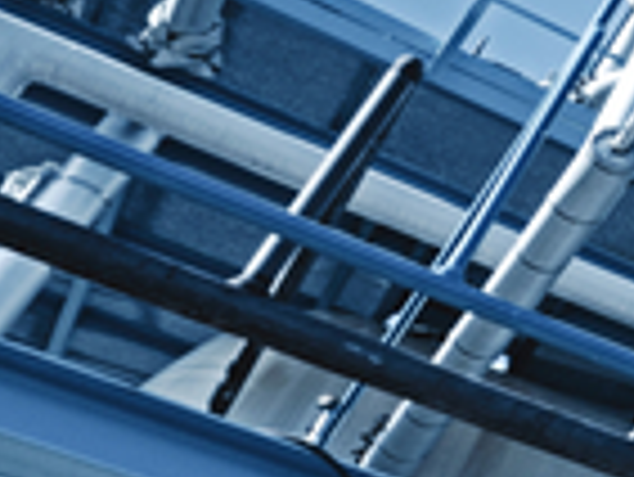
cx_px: 2017
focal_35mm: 102
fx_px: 1870
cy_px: 385
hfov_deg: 10.7
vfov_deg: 14.4
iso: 200
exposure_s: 1/200
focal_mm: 15
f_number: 8
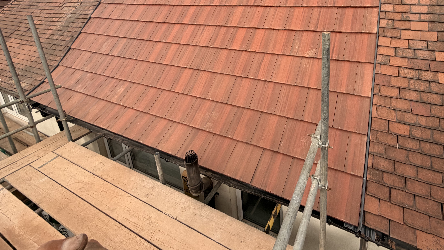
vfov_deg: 51.5
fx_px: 235
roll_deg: +2.3
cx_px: 273
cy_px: 41
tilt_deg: -17.0
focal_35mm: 20
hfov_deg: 85.2
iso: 50
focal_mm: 2.22
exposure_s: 1/374
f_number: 2.2
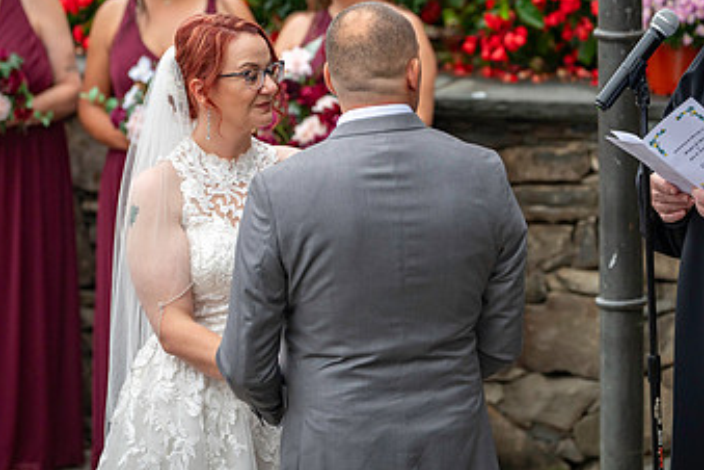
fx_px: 4517
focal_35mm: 231
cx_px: 492
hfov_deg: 8.9
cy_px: 125
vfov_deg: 5.9
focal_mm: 135
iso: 640
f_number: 2.8
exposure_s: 1/640
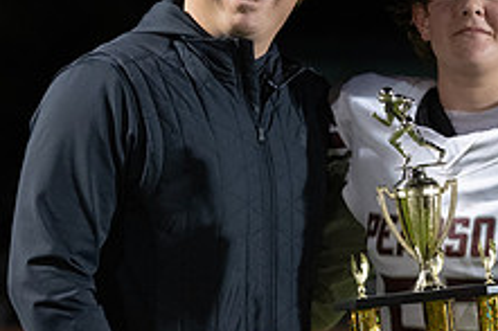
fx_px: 3912
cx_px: 410
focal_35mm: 283
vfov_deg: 4.8
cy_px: 188
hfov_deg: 7.3
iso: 4000
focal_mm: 98
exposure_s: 1/320
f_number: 3.5
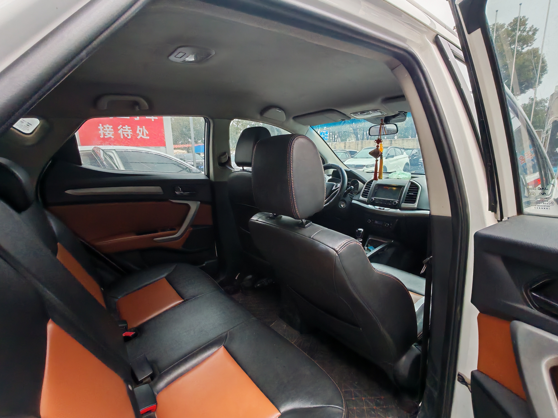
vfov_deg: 78.1
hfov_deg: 94.5
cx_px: 279
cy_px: 209
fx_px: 258
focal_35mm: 16
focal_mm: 1.96
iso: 130
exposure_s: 1/33.3
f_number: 2.2
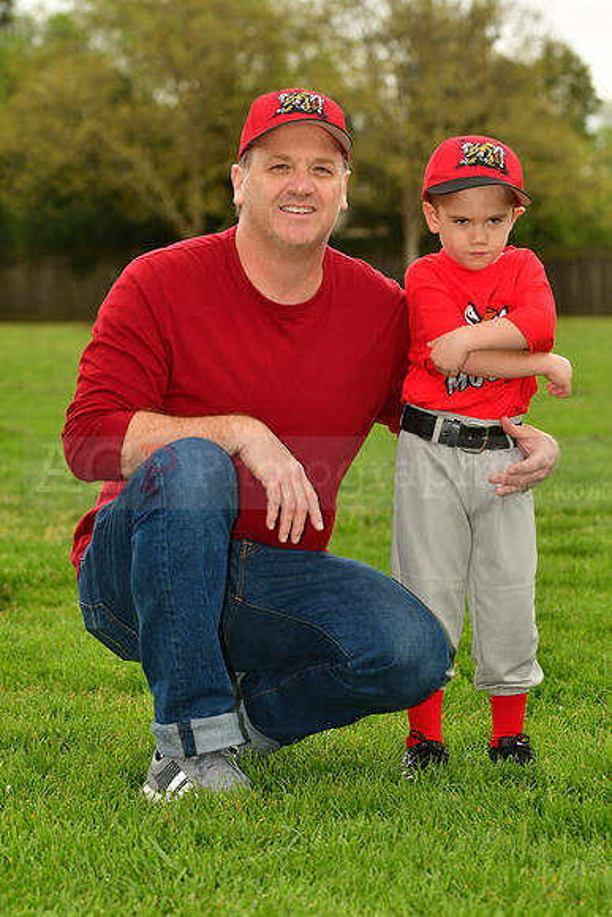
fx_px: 3631
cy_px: 458
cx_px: 306
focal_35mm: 142
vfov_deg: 14.4
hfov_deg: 9.6
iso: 200
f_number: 5
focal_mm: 95
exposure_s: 1/500
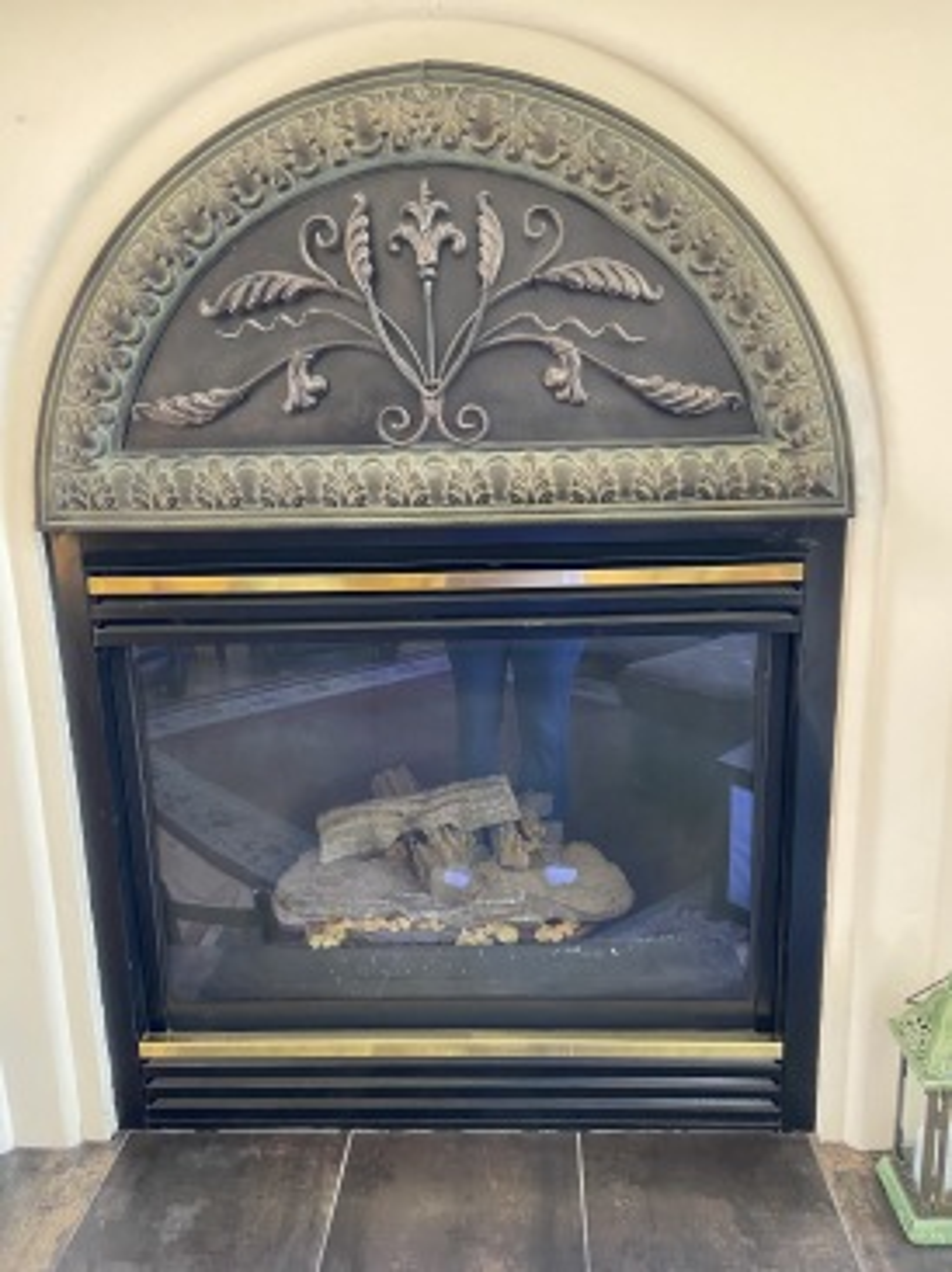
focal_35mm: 26
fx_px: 955
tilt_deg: -12.5
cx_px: 476
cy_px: 636
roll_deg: +1.5
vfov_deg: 67.3
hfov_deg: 53.0
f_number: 1.8
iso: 400
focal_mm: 4.25
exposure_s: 1/60
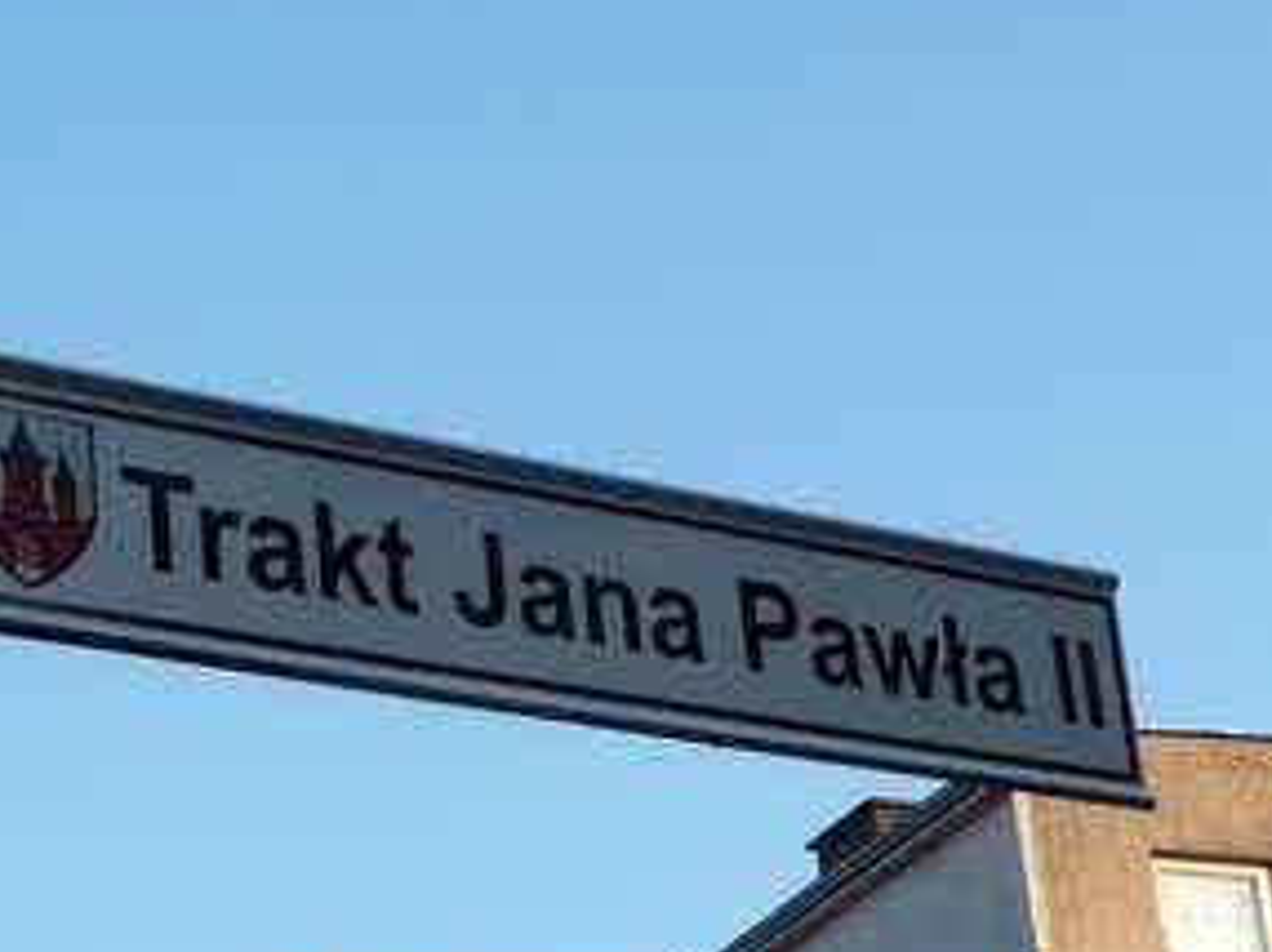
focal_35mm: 105
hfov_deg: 18.7
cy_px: 876
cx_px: 609
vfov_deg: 13.9
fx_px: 3855
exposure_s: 1/250
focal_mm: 8.5
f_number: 4.2
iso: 100
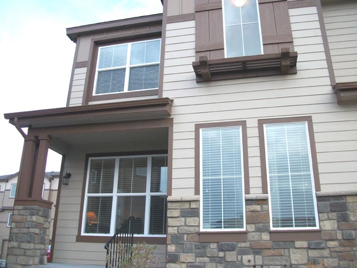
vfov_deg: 44.2
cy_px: 134
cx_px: 178
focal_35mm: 32
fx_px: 330
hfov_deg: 56.8
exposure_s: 1/160
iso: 80
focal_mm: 5.7
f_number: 2.9
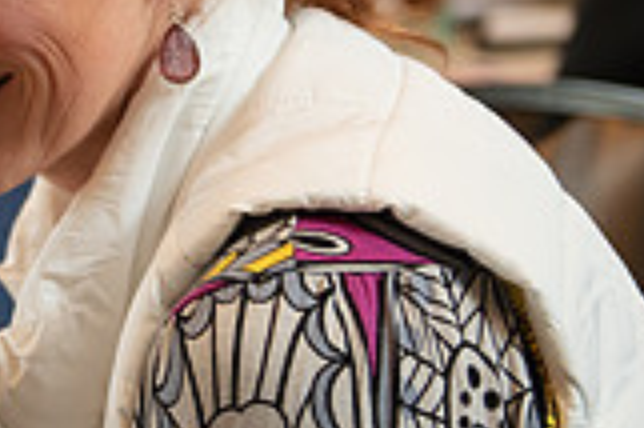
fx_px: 3092
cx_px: -288
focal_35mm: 173
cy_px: 94
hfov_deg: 11.5
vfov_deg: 7.9
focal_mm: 48
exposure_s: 1/160
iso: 1000
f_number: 3.2
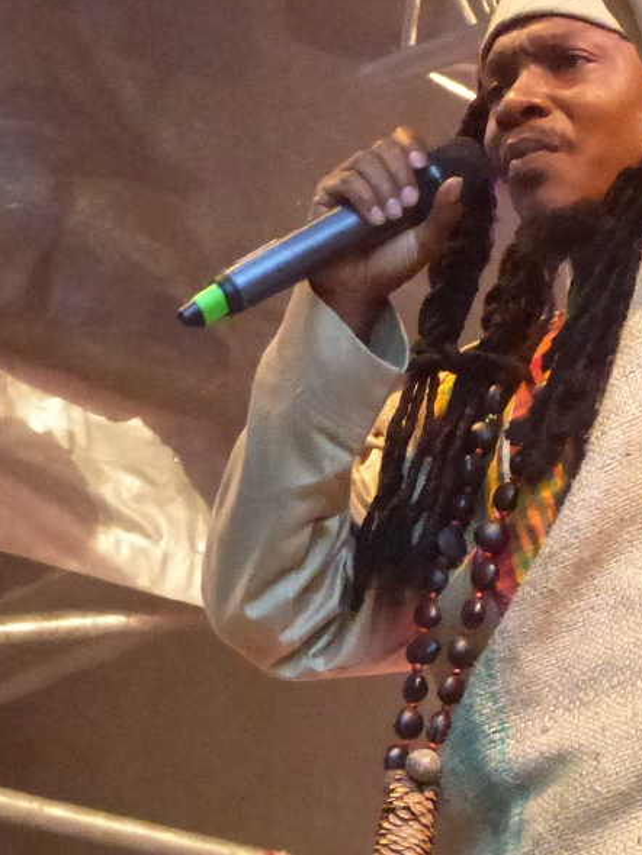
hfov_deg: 10.5
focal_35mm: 141
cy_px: 245
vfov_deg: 14.0
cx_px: 418
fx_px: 3485
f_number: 2.8
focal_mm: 15
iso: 1600
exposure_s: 1/60
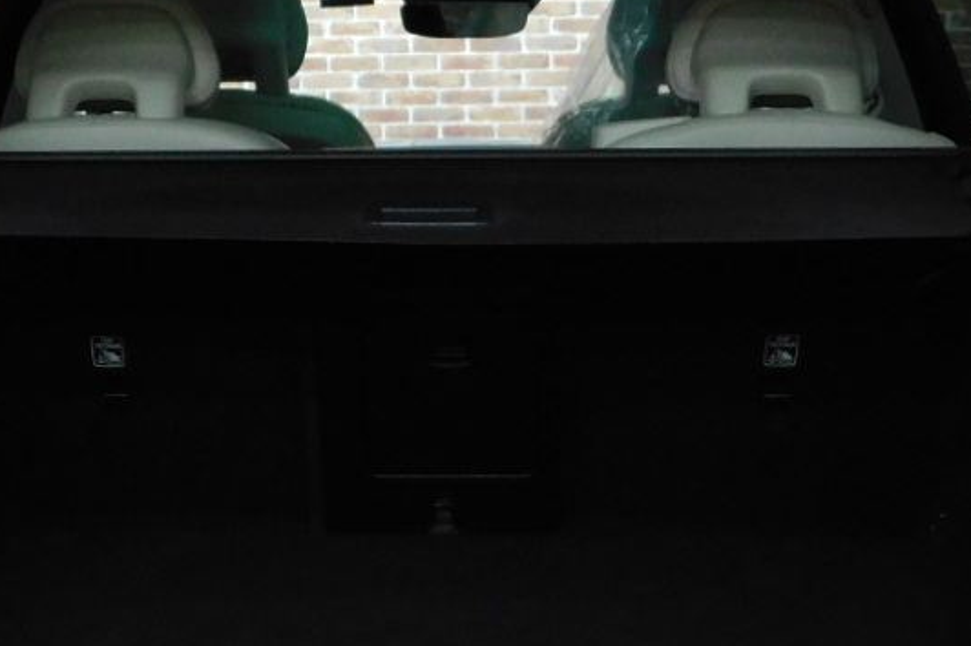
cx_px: 356
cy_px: 347
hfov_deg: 28.0
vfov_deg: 18.9
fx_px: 1941
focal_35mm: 72
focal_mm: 4
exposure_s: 1/30
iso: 360
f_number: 3
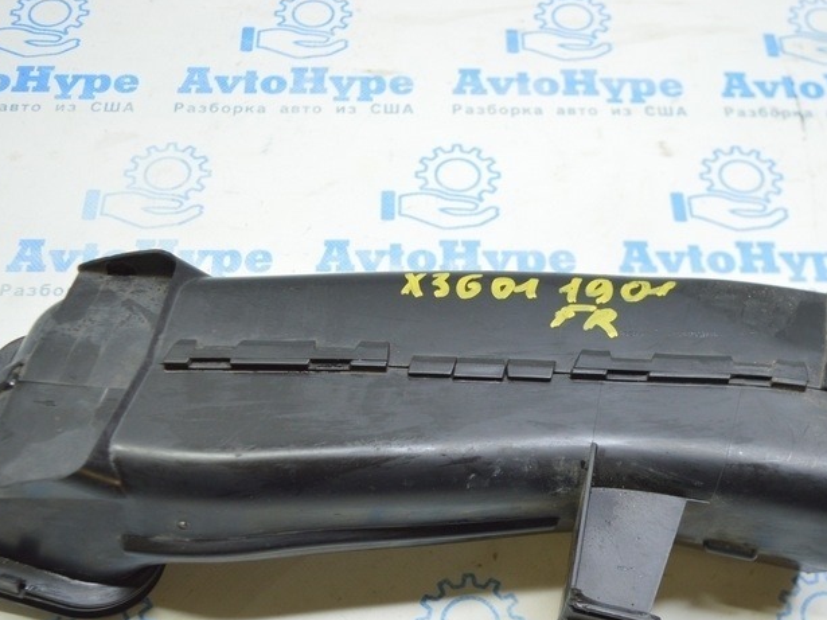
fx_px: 1147
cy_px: 442
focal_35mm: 48
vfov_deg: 29.9
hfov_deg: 39.6
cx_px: 453
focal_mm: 20
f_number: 3.5
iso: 400
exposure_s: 1/40
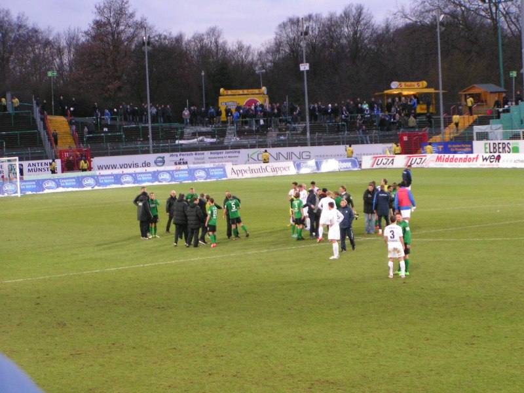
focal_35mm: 114
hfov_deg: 17.3
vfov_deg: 13.0
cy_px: 196
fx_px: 1726
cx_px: 262
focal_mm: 17.4
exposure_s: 1/60
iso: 200
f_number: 3.5
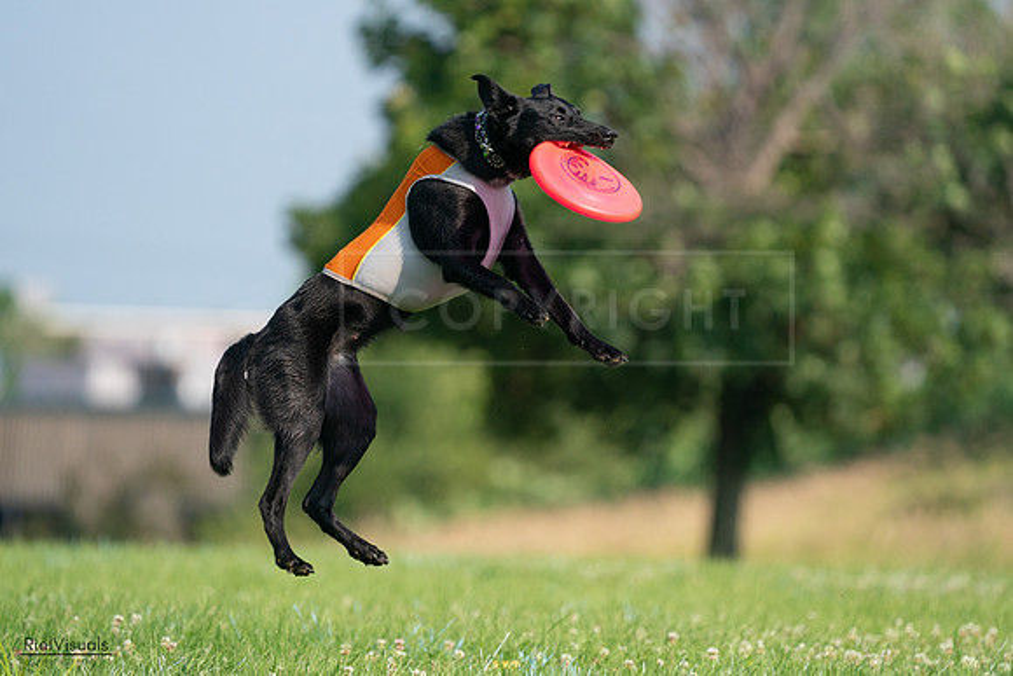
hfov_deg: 4.8
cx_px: 506
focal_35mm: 430
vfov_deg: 3.2
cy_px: 338
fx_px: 12102
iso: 1250
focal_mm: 430
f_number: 6.3
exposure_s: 1/4000
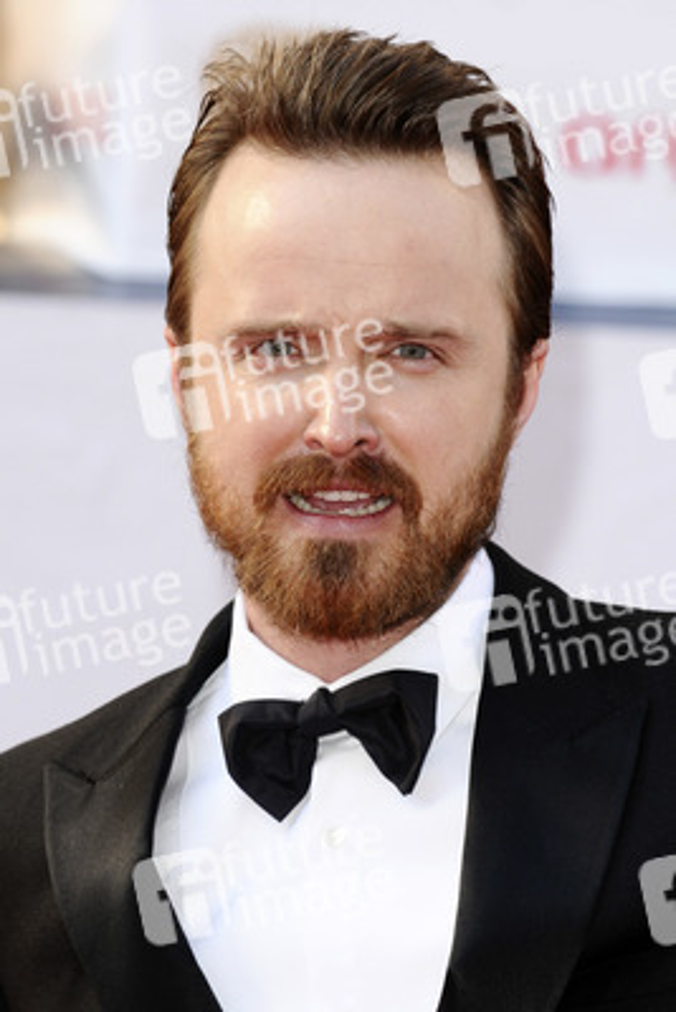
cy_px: 506
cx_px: 338
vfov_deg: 8.3
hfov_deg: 5.6
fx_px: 6965
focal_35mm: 248
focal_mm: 165
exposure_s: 1/250
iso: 320
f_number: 6.3
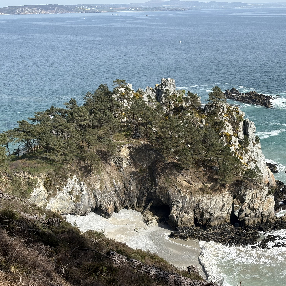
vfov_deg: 27.7
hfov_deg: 27.7
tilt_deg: -12.6
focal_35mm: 62
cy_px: 144
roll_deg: +1.9
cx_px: 124
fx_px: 580
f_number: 1.6
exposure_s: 1/2865
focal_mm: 5.96
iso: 40
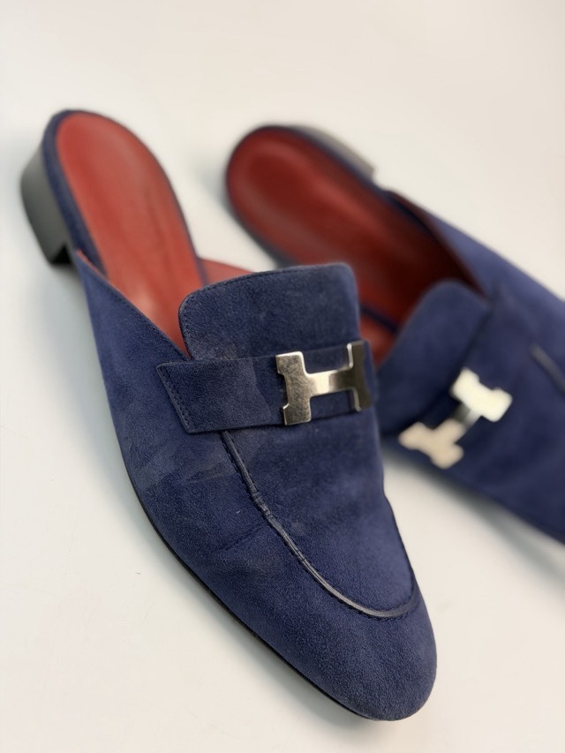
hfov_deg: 30.3
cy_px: 376
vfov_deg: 39.7
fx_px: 1044
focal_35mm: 48
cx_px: 282
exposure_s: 1/657
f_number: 1.78
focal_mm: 6.76
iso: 64
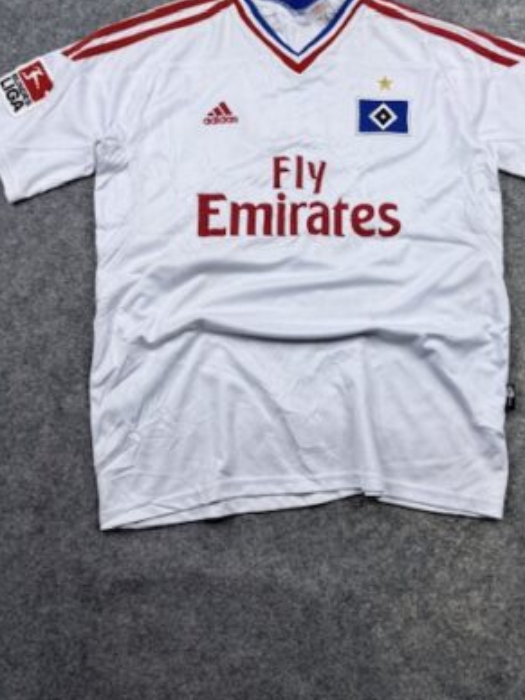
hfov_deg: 42.8
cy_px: 239
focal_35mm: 33
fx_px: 667
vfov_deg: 54.3
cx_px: 299
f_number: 1.78
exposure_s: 1/298
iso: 80
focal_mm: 6.76
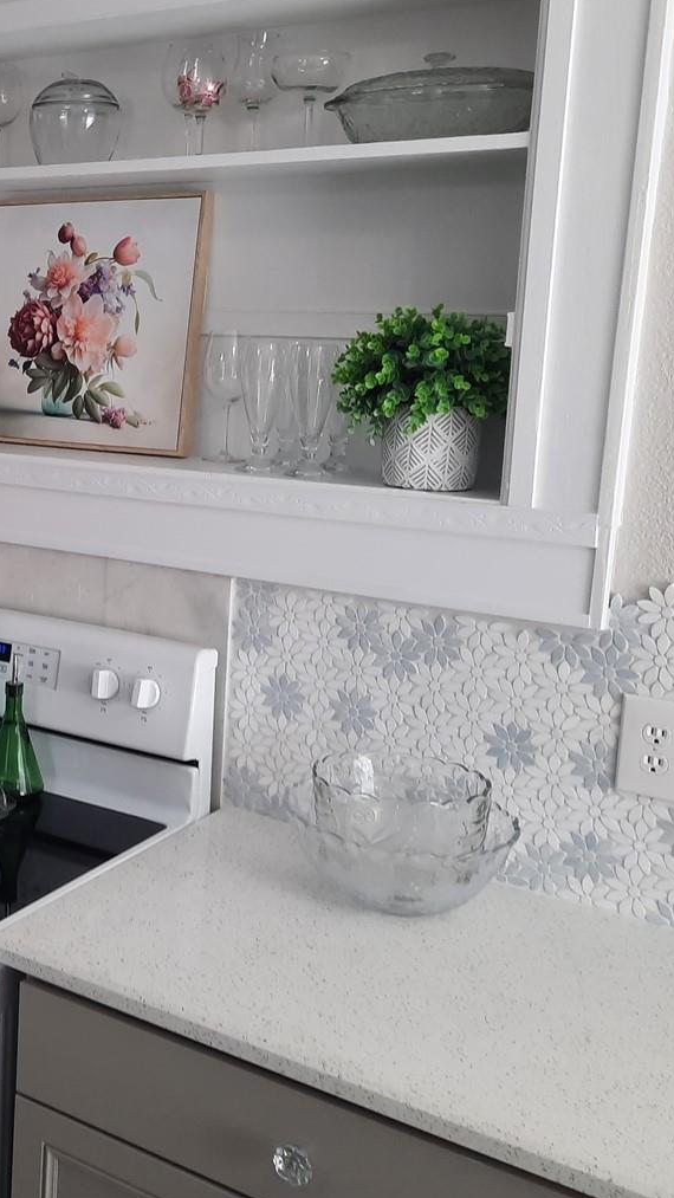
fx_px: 1366
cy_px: 512
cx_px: -80
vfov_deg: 47.2
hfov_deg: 25.5
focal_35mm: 43
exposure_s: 1/60
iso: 64
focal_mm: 4.6
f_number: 2
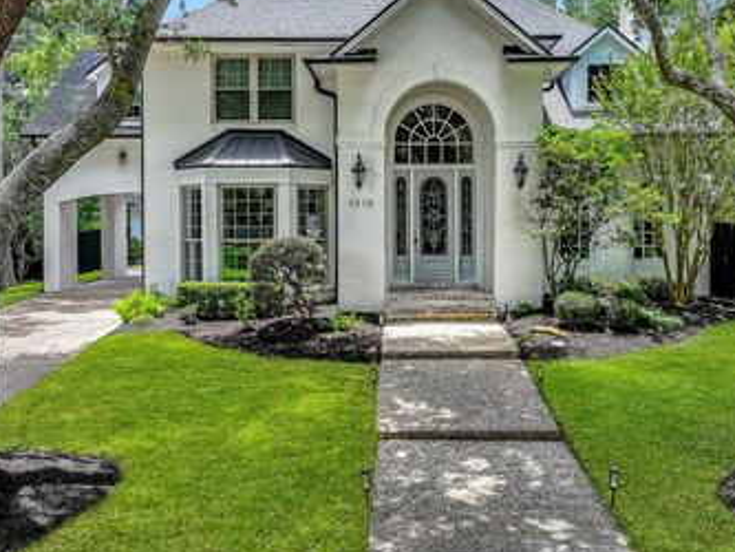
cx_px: 402
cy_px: 220
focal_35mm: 36
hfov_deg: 51.3
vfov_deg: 39.5
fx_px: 765
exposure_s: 1/160
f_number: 4
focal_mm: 12.29
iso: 100
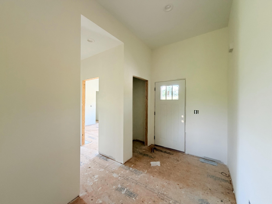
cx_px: 136
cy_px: 102
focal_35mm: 14
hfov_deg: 102.1
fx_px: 110
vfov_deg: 85.7
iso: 250
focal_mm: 2.22
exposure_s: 1/121
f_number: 2.2
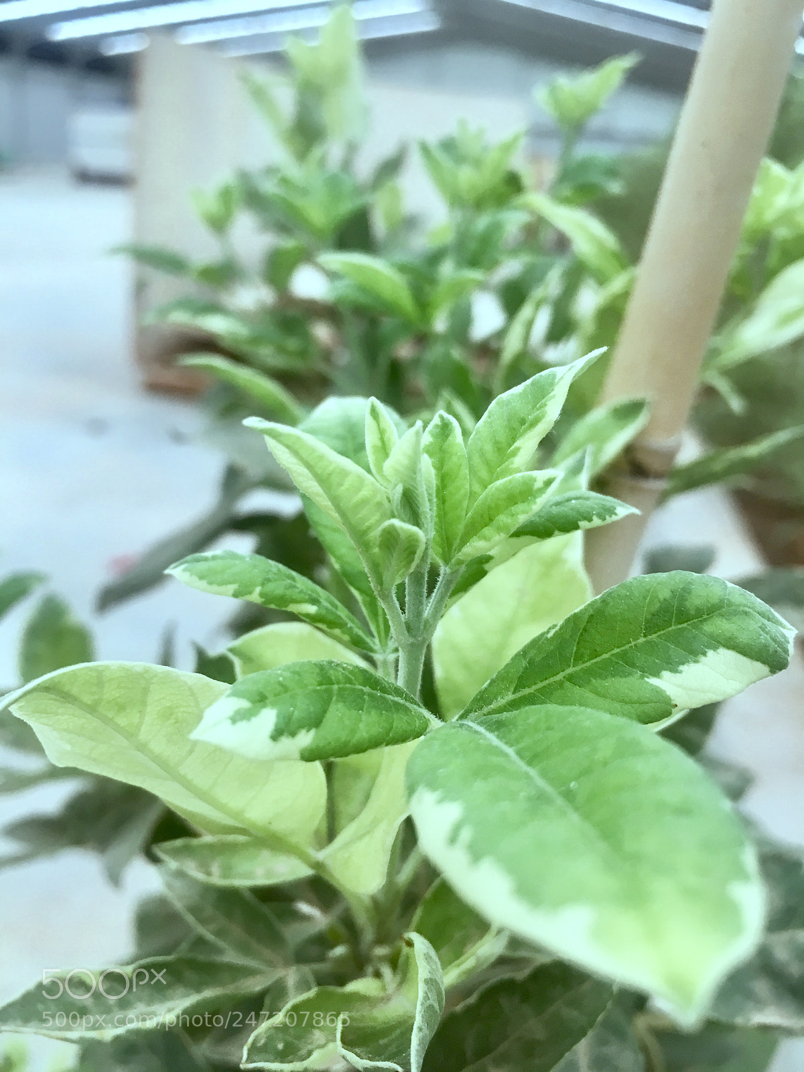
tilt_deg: -20.6
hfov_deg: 48.2
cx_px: 402
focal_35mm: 29
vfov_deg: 61.7
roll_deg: -4.6
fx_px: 898
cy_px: 536
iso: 25
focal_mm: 4.15
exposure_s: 1/30
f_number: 2.2
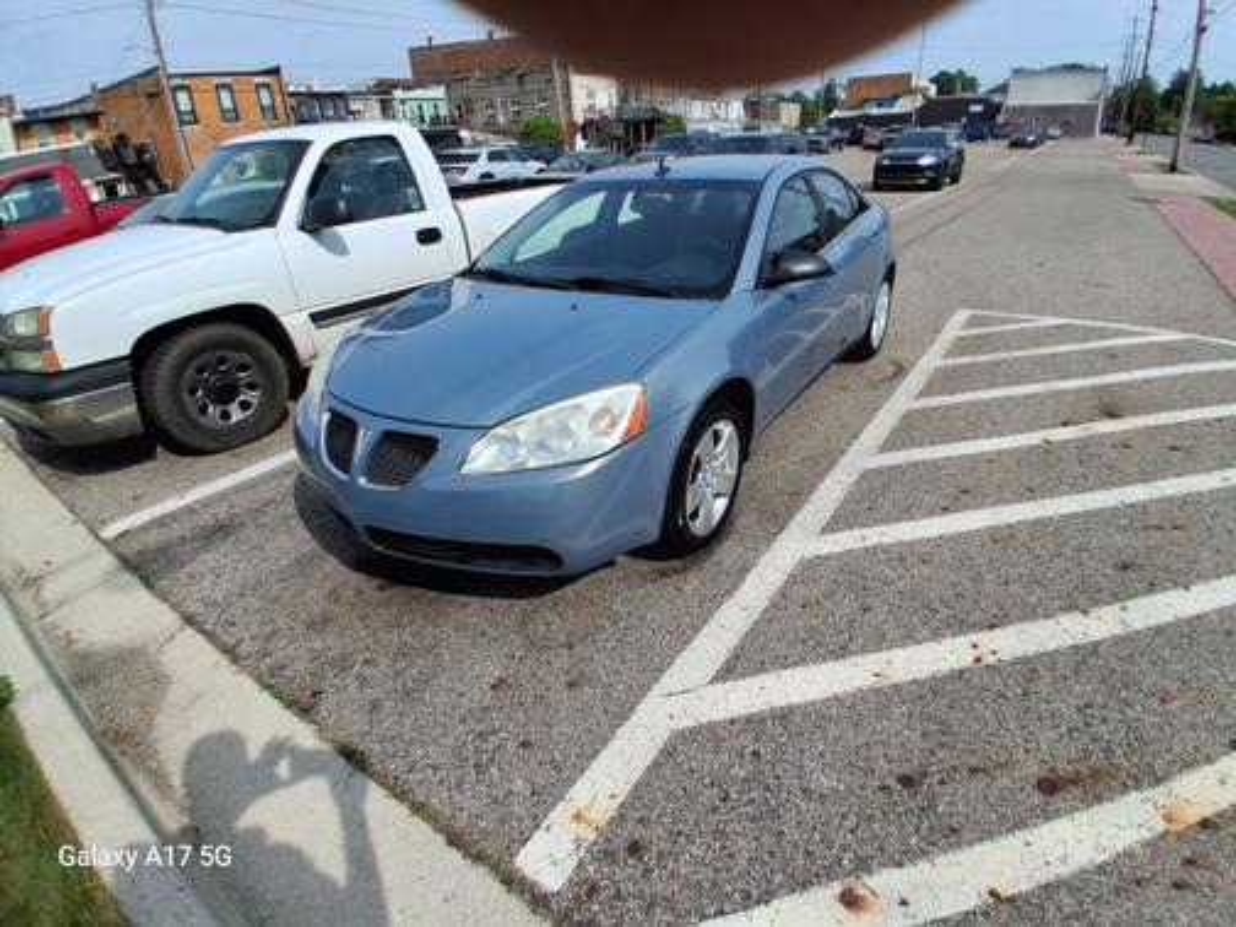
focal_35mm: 17
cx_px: 618
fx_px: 607
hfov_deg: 91.0
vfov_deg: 74.7
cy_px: 464
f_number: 2.2
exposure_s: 1/1866
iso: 50
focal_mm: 1.4
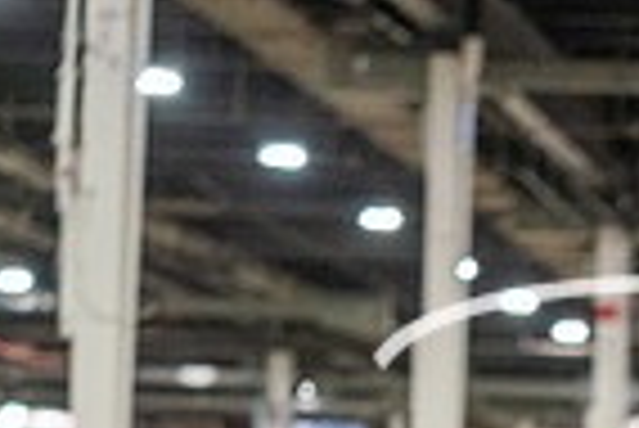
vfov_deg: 4.7
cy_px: 867
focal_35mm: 289
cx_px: 1170
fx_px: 5135
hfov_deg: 6.9
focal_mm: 71
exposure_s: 1/250
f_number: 3.5
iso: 6400
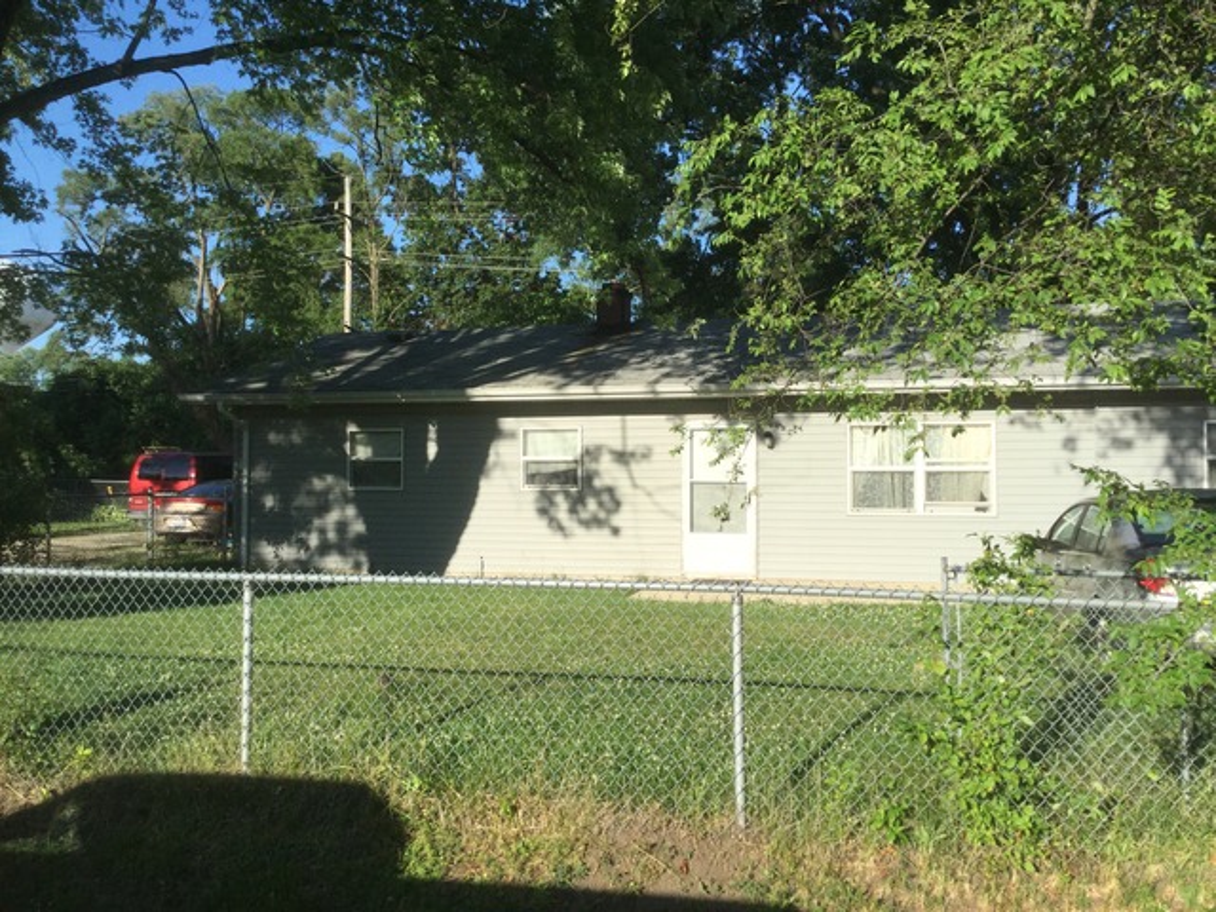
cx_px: 608
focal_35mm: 31
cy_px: 456
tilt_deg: -0.8
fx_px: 1089
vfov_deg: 45.4
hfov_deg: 58.4
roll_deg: -1.0
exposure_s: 1/1148
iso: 25
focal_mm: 3.3
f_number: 2.4
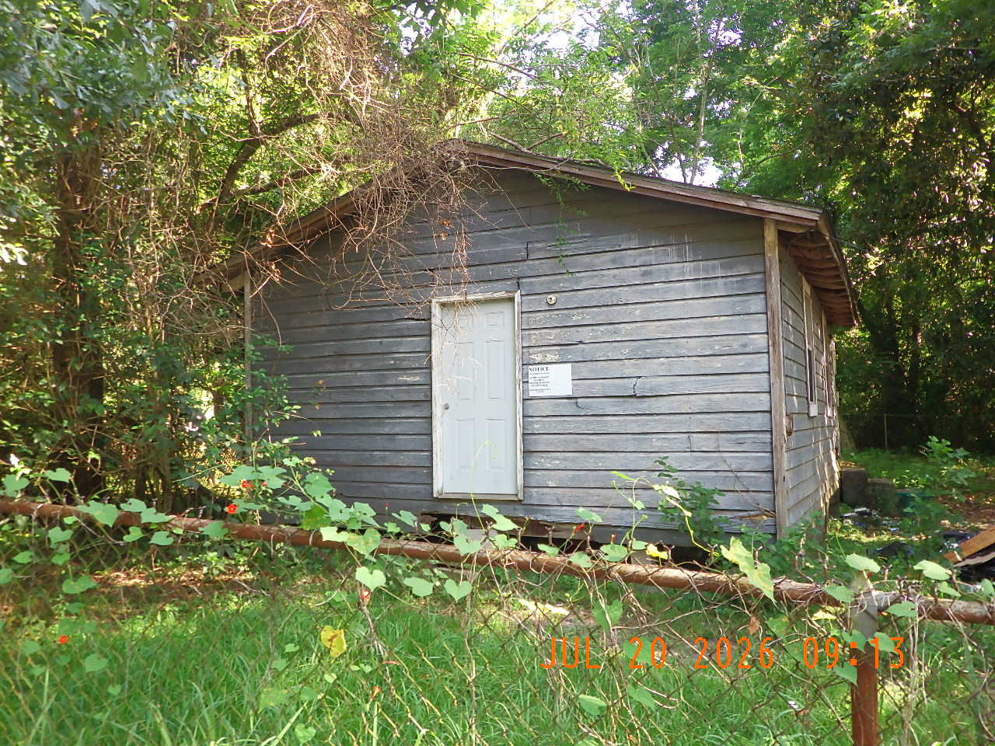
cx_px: 498
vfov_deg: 49.7
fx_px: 805
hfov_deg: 63.4
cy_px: 373
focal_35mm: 28
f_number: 3.5
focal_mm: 5
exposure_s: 1/60
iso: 160
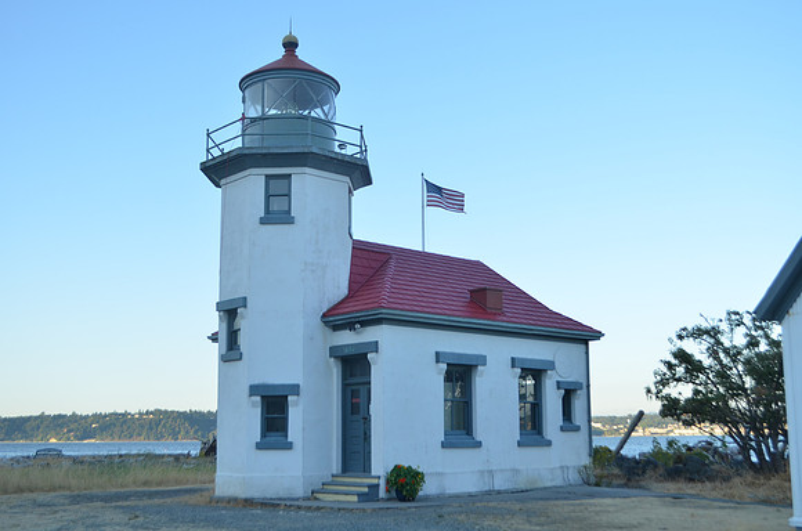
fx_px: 934
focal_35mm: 42
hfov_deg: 46.5
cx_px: 401
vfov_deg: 31.7
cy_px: 266
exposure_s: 1/250
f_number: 5.6
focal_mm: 28
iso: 200
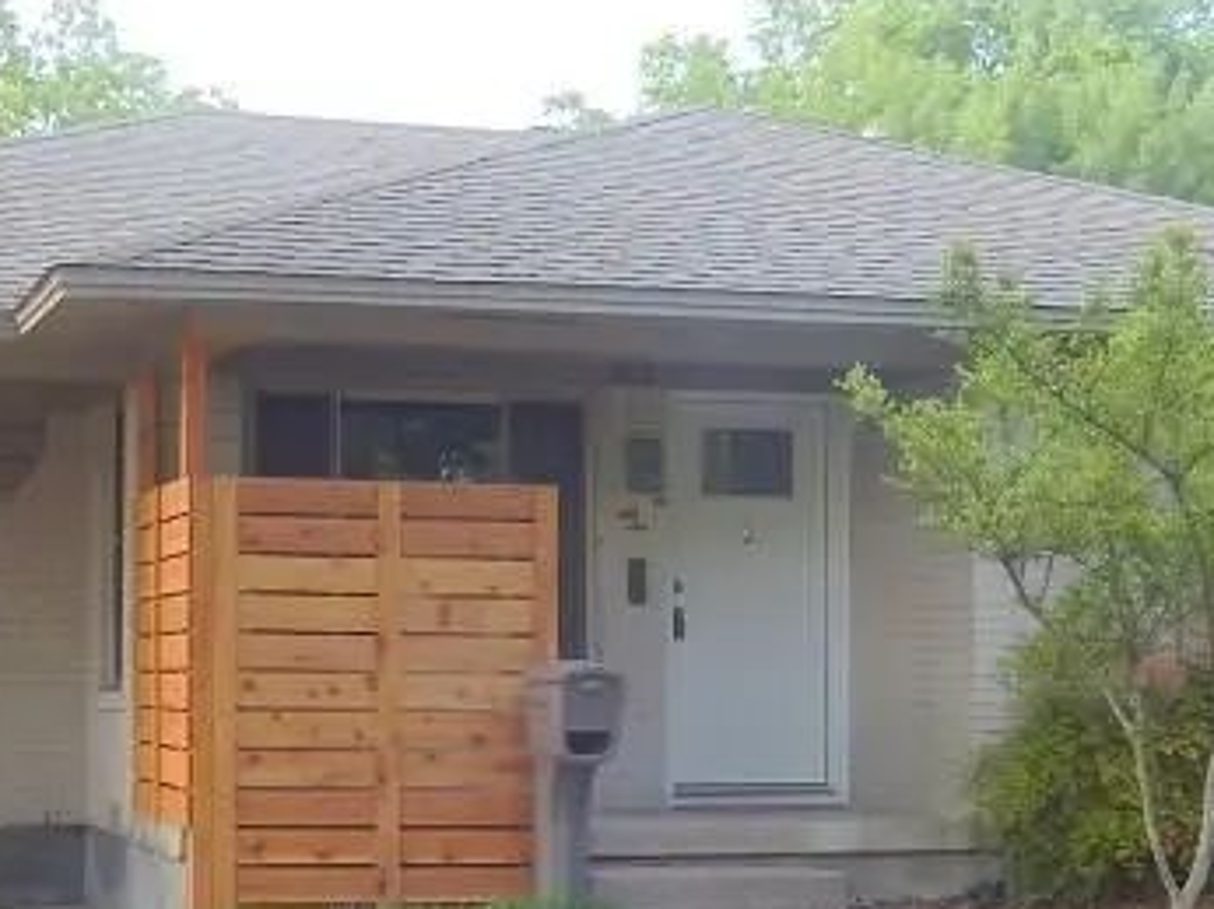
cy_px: 698
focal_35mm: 74
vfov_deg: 19.7
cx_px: 547
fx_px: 2593
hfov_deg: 26.3
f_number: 3.4
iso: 125
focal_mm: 4.5
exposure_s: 1/200
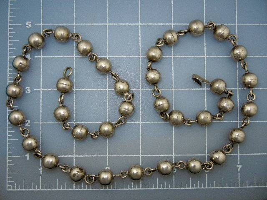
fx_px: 262
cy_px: 100
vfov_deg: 41.8
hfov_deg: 54.0
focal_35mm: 34
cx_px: 134
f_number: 3.6
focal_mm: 6.2
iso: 217
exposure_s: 1/30
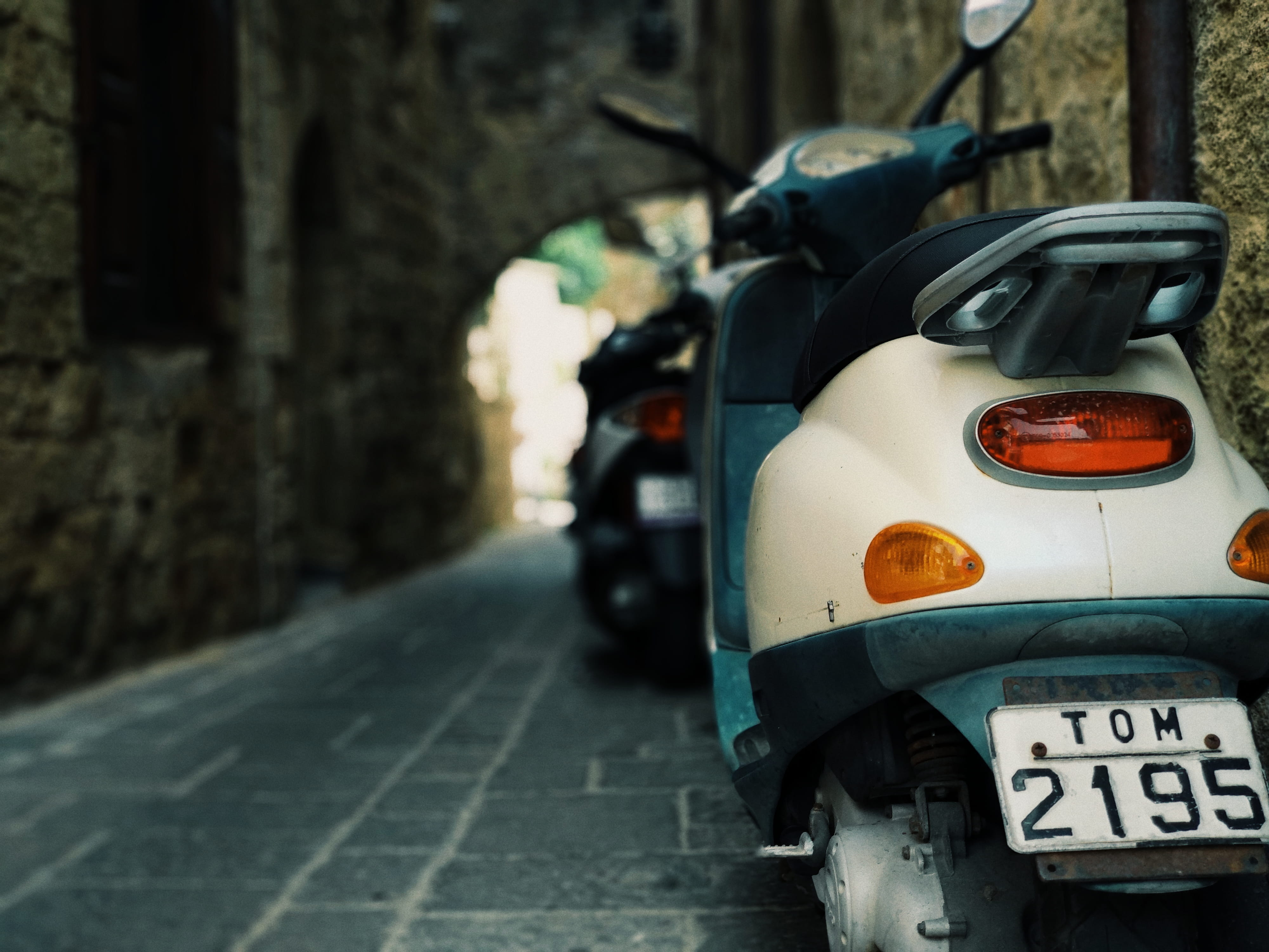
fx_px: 1906
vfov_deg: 28.0
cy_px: 476
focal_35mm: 52
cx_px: 634
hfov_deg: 36.8
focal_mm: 5.99
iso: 125
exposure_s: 1/120
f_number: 2.6
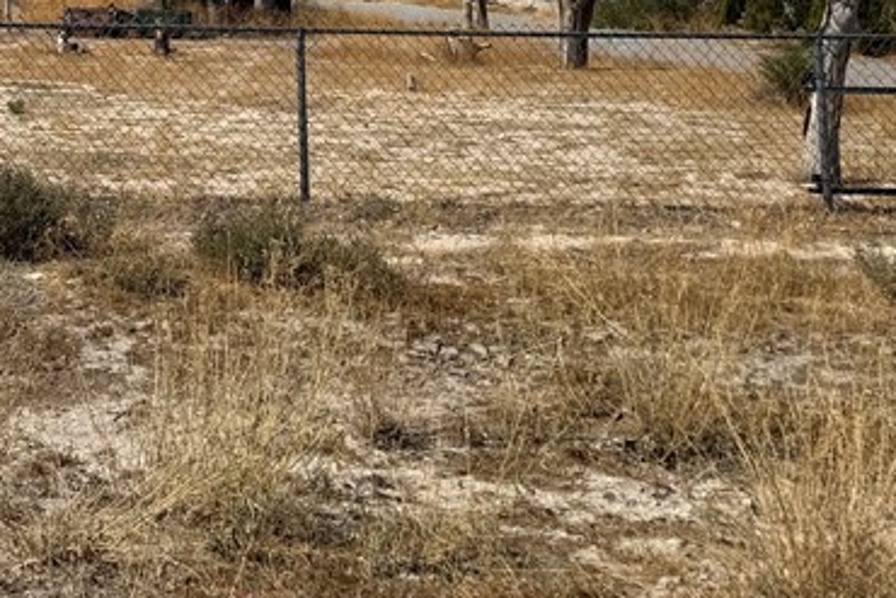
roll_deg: -0.5
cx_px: -208
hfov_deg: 25.8
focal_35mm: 69
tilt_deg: +4.7
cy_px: -240
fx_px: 1718
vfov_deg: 18.1
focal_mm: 6.76
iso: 80
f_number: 1.78
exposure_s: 1/8130
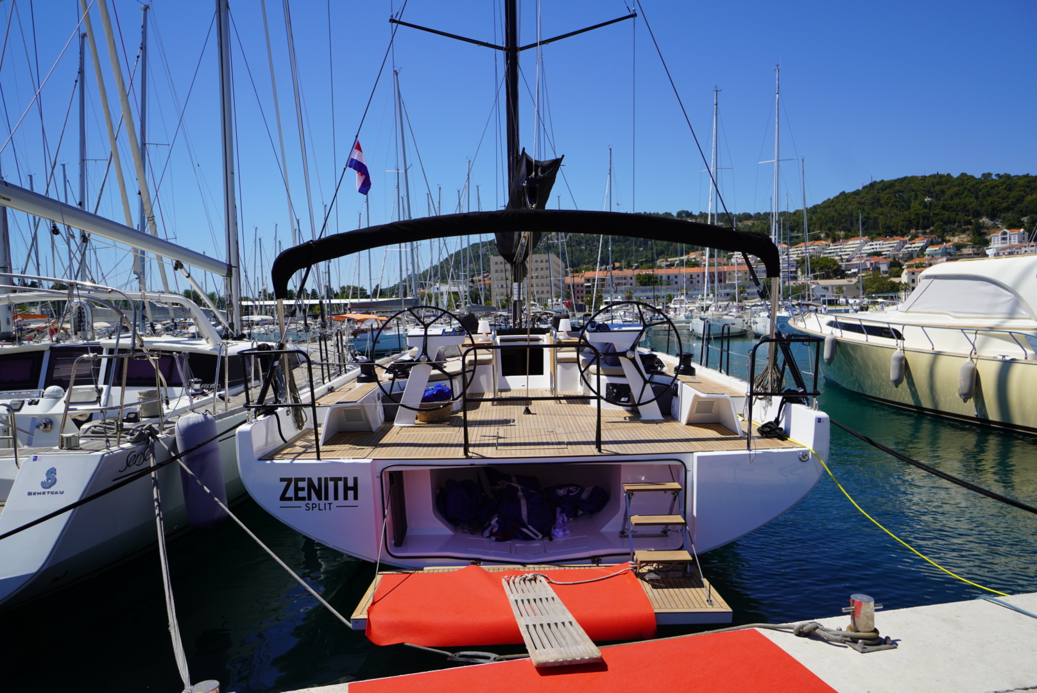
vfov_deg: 53.2
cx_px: 518
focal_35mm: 24
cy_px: 346
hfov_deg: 73.7
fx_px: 692
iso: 100
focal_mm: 16
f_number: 5
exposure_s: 1/1000
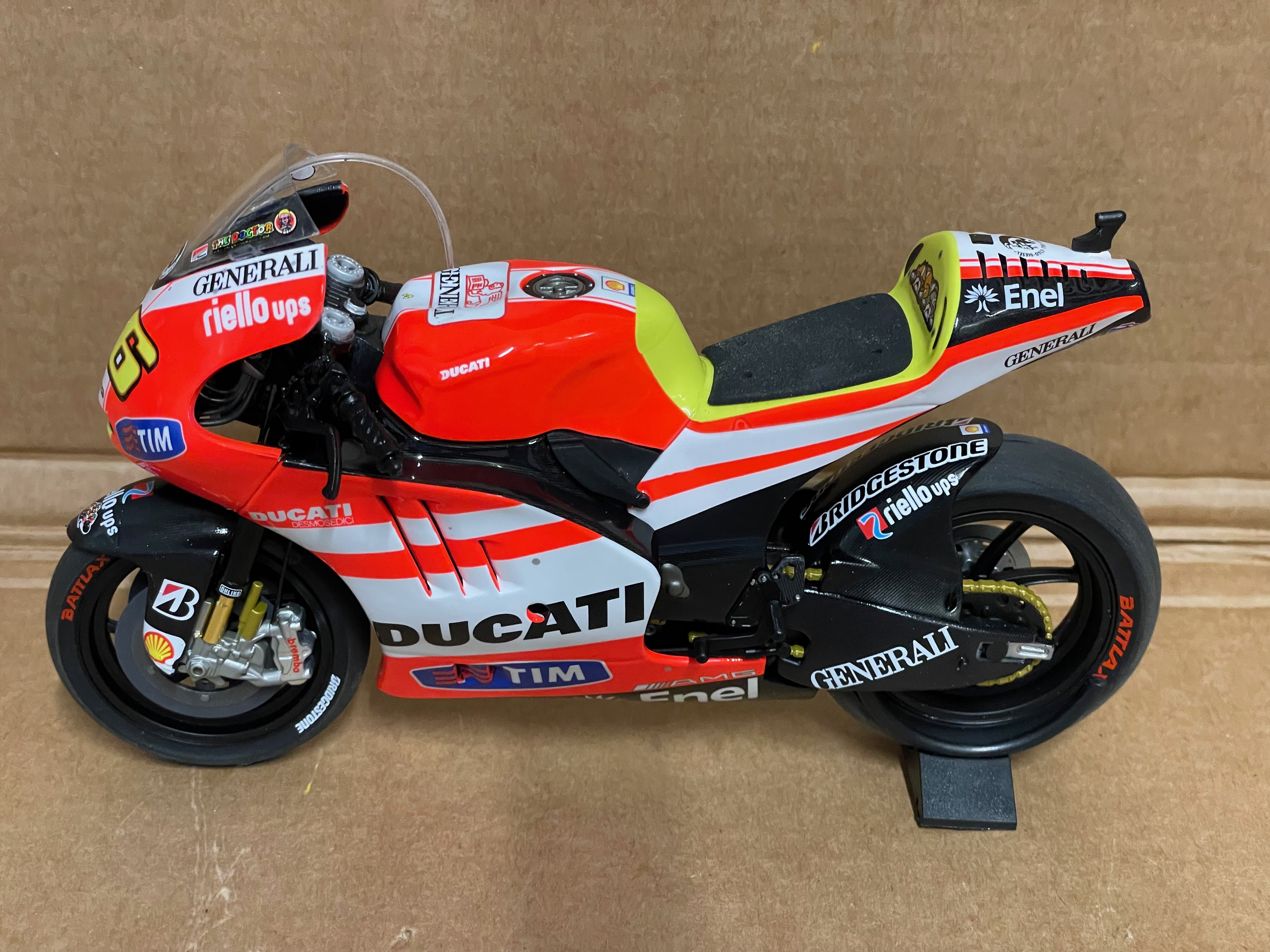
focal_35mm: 52
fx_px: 1908
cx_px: 635
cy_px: 476
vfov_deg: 28.0
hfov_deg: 36.8
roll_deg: +0.4
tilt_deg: -32.5
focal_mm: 6
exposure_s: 1/50
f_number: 2
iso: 500
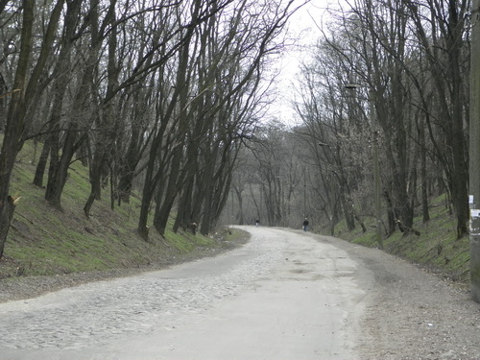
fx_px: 943
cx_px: 240
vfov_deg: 21.6
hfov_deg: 28.6
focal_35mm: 68
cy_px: 180
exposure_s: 1/200
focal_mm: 12.2
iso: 200
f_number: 4.3
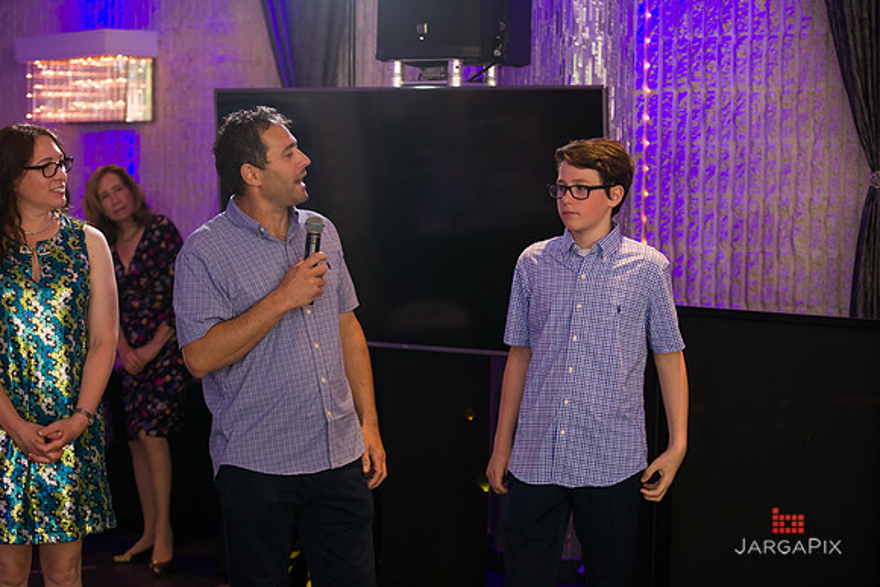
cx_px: 440
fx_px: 1956
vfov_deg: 17.1
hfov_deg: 25.4
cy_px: 294
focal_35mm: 80
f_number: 3.2
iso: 1250
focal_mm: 80
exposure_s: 1/125
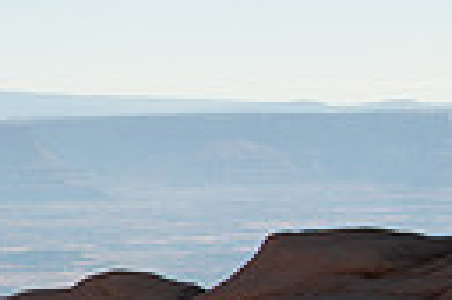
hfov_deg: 8.8
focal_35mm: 217
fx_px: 2721
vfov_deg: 6.3
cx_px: -551
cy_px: 219
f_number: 11
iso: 500
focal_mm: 48
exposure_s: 1/250
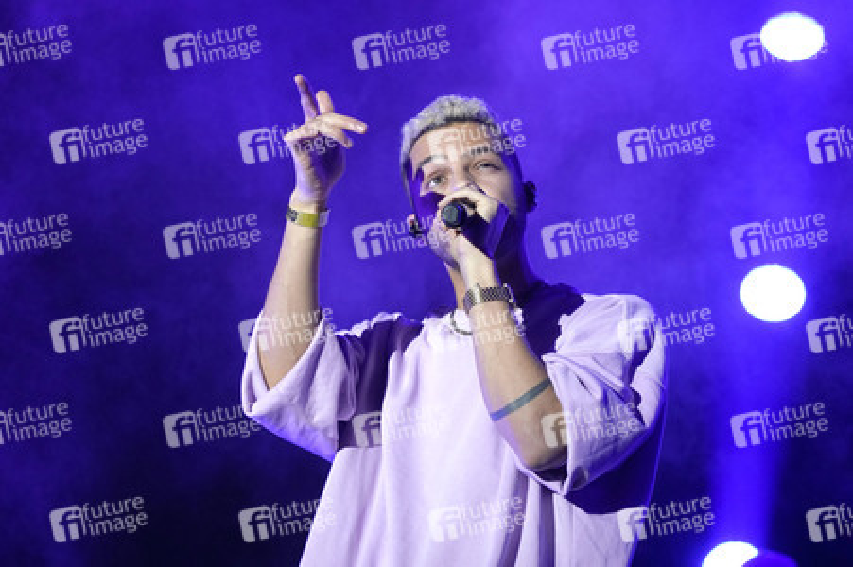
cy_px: 284
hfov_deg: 20.8
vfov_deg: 13.9
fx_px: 2320
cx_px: 426
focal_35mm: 98
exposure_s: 1/250
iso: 2000
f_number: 4.5
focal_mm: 98
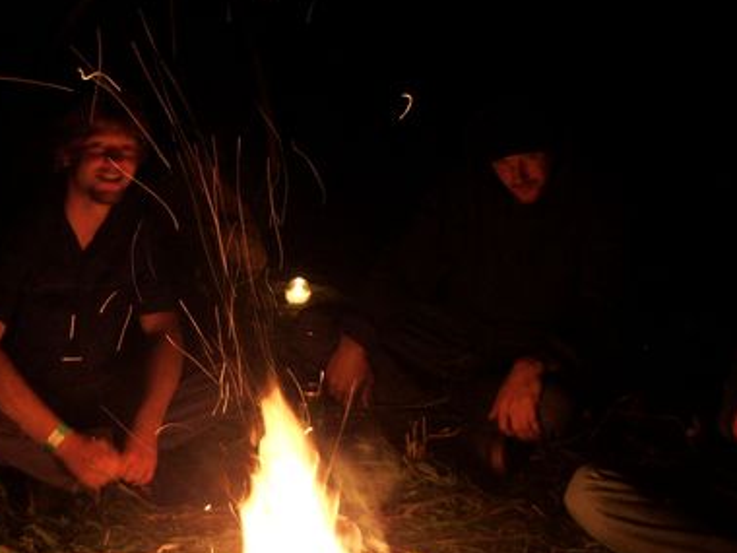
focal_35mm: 59
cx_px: 157
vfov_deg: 24.8
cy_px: 297
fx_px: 1256
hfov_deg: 31.9
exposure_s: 1/15
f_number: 2.6
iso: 200
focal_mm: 5.8
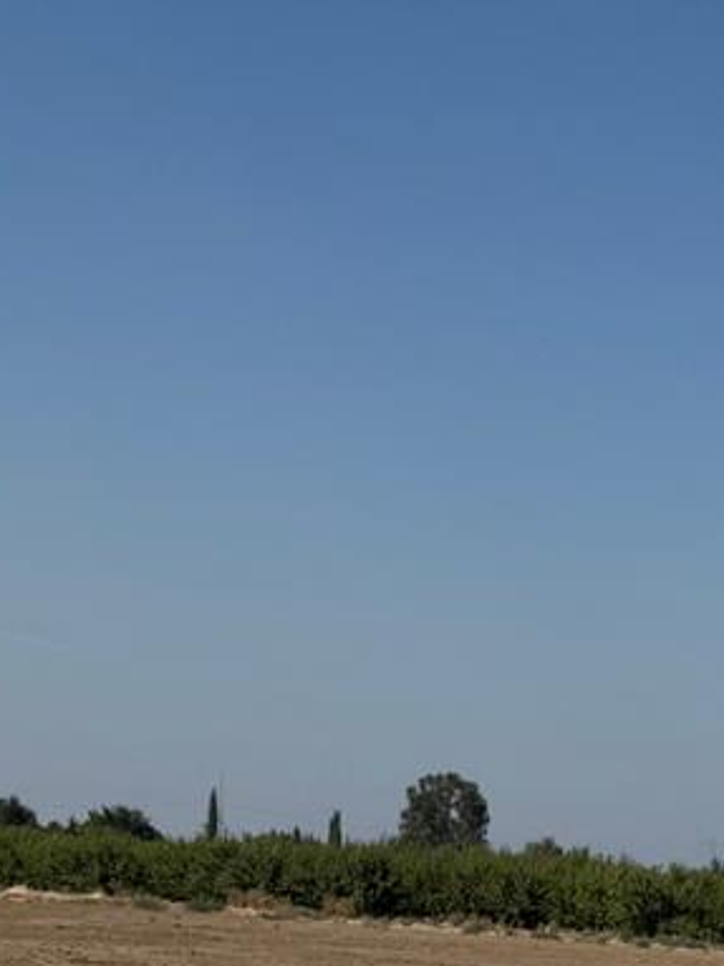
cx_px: 945
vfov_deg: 18.9
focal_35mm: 94
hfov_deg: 15.0
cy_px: 1361
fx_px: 2623
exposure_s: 1/7937
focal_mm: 6.76
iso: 80
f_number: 1.78
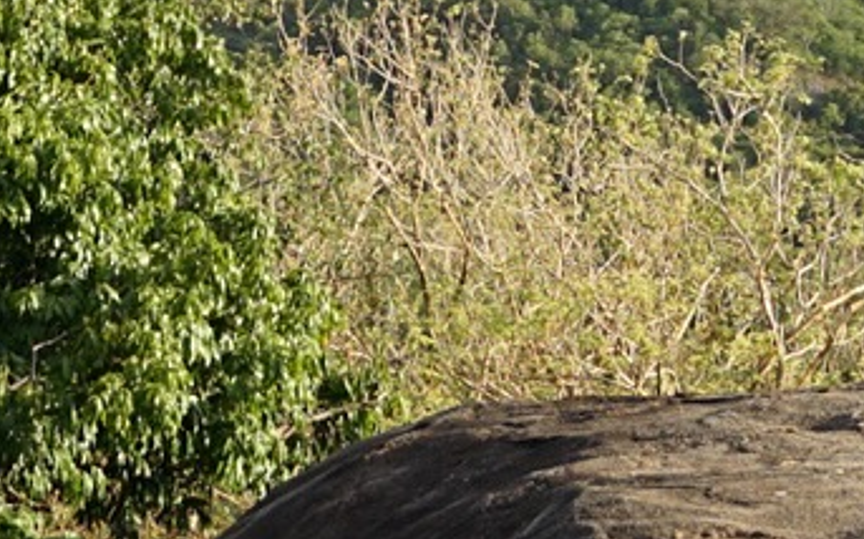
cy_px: -436
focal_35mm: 149
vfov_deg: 8.5
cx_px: 494
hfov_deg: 14.0
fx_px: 3507
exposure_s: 1/640
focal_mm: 21
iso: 100
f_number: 2.8
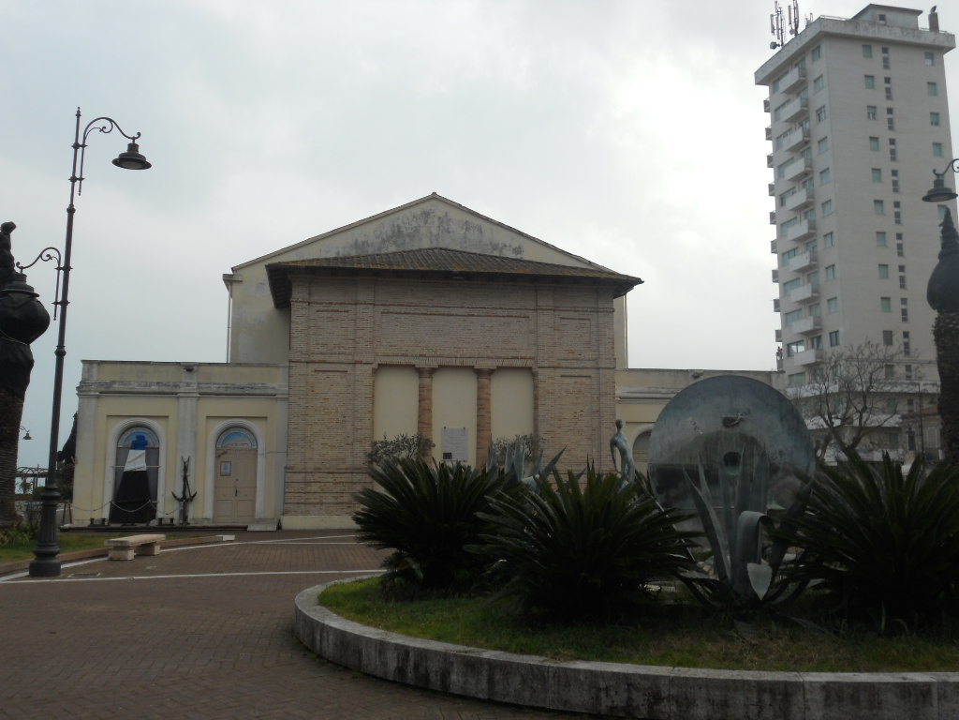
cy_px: 360
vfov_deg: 37.7
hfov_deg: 49.0
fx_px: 1053
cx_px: 480
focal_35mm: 38
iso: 80
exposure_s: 1/500
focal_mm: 6.9
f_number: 3.9
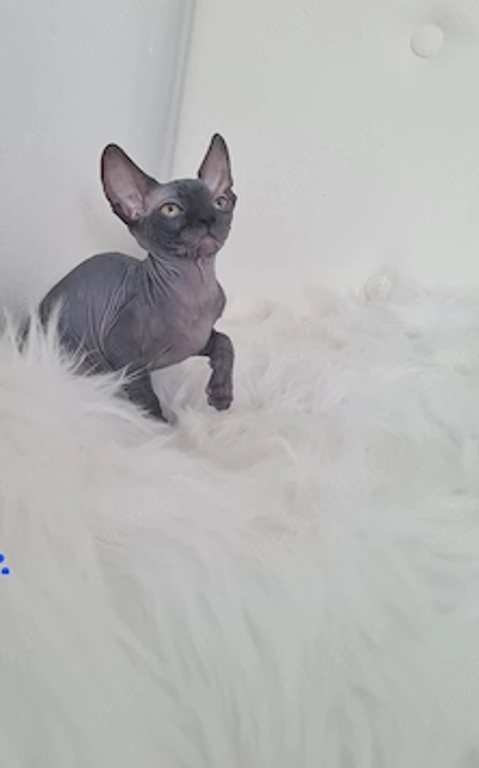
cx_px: 194
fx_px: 649
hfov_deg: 40.4
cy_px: 362
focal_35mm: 31
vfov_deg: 61.2
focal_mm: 5.4
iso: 200
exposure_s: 1/100
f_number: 1.8
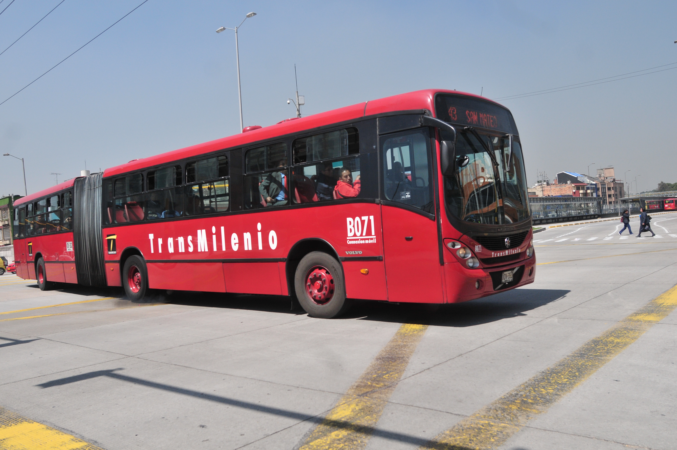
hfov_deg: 62.0
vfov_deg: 43.5
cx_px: 338
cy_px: 225
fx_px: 563
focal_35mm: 30
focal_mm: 20
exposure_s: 1/4000
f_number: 3.5
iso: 500
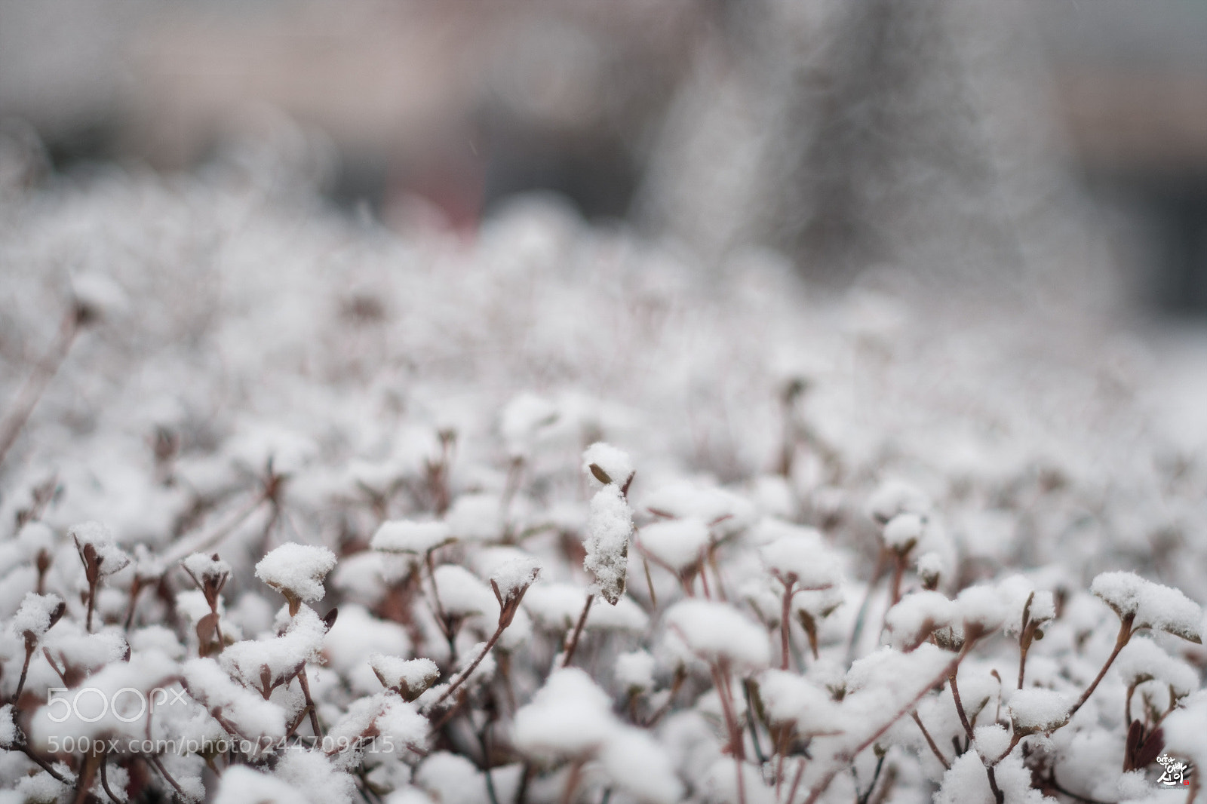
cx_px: 604
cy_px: 402
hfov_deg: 50.7
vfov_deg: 35.0
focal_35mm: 38
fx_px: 1274
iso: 200
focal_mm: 25
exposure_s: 1/140
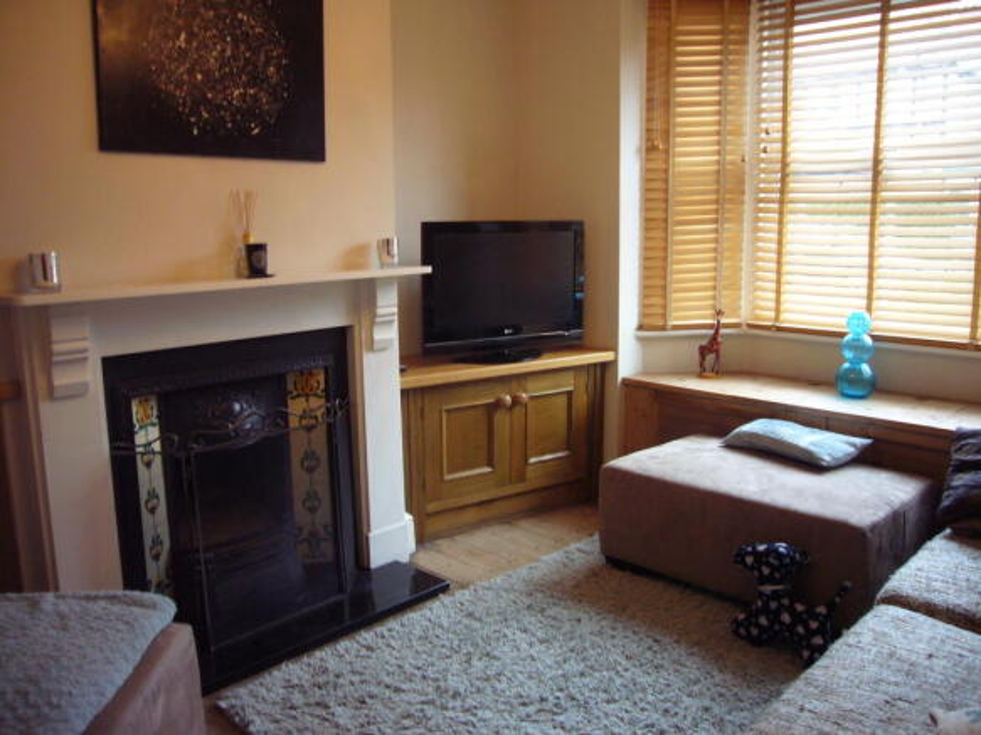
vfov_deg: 49.7
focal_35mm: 28
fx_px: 793
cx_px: 490
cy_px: 368
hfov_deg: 63.5
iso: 160
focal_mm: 4.6
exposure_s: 1/13
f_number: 2.8
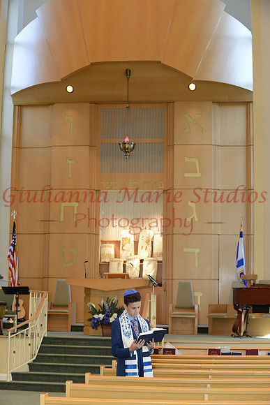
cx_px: 135
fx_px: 787
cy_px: 202
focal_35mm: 70
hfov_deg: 19.5
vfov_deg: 28.8
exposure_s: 1/80
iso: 1250
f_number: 5.6
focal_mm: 70
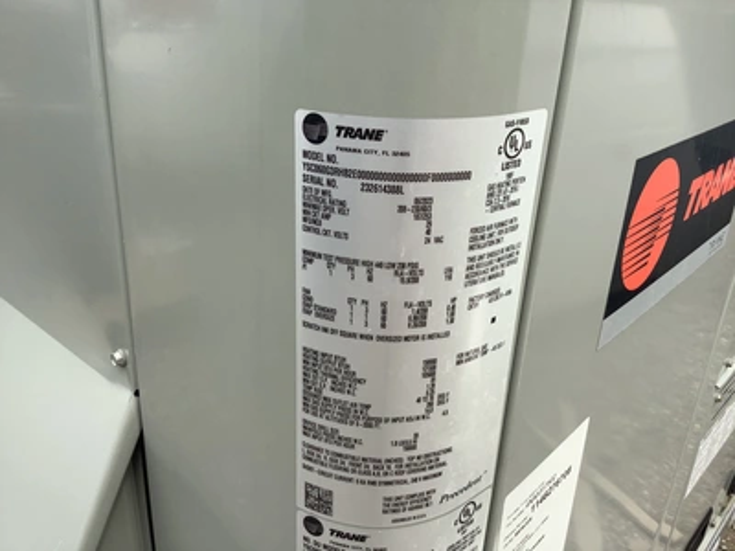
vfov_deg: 45.4
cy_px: 276
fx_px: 658
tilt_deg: -24.3
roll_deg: -2.2
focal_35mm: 31
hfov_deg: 58.4
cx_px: 368
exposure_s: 1/840
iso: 25
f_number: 2.4
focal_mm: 3.3
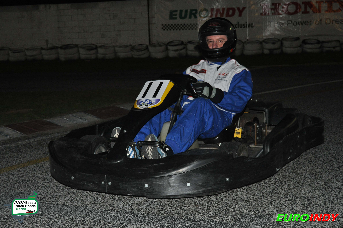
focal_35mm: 52
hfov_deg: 37.9
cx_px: 172
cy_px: 114
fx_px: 500
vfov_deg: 25.7
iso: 800
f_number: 4.5
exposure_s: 1/60
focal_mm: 35
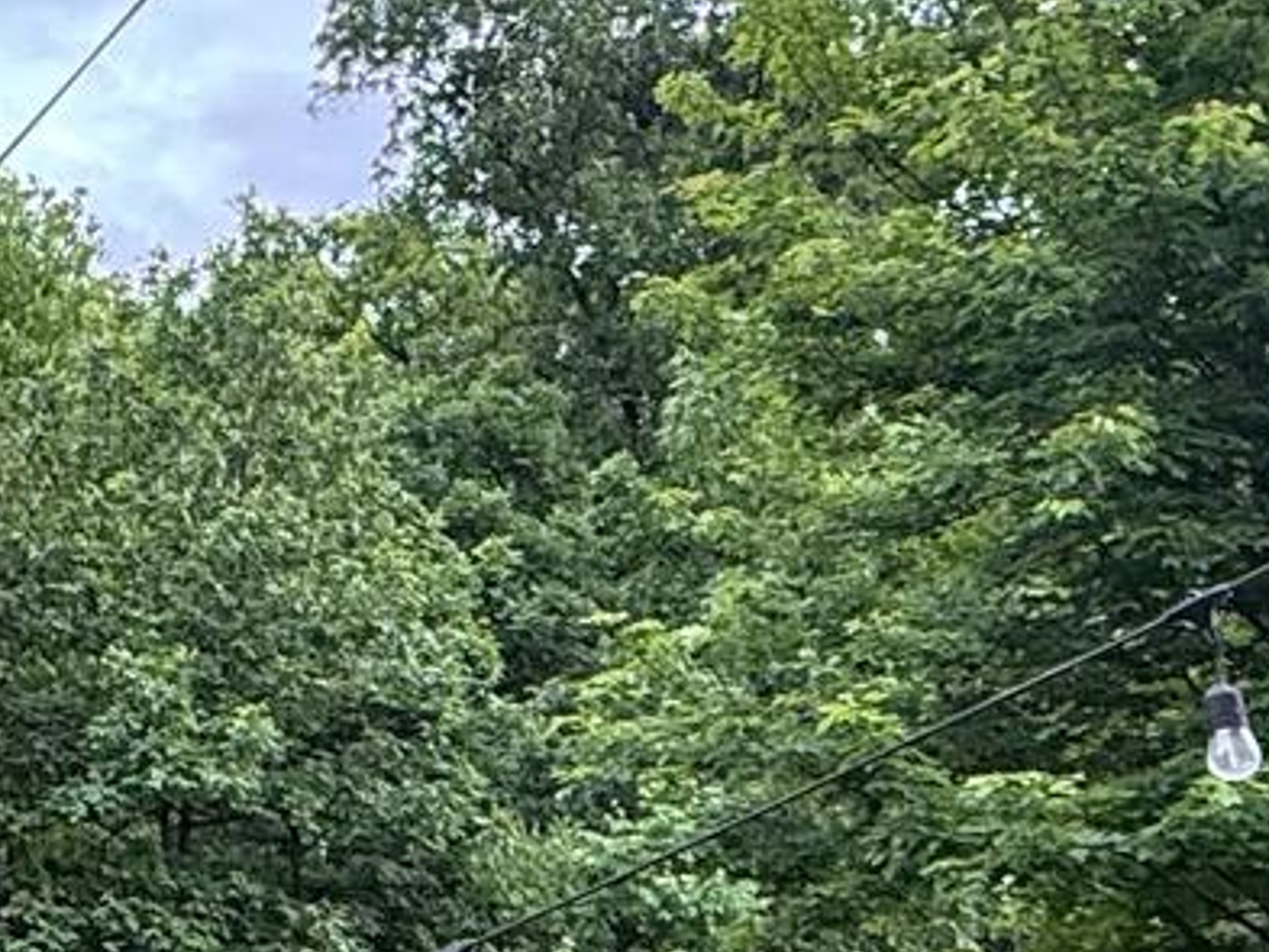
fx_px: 2677
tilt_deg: +9.5
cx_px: -442
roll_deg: -1.0
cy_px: 920
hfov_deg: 23.2
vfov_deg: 19.7
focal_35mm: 73
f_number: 2.2
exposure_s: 1/99
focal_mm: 2.22
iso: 160
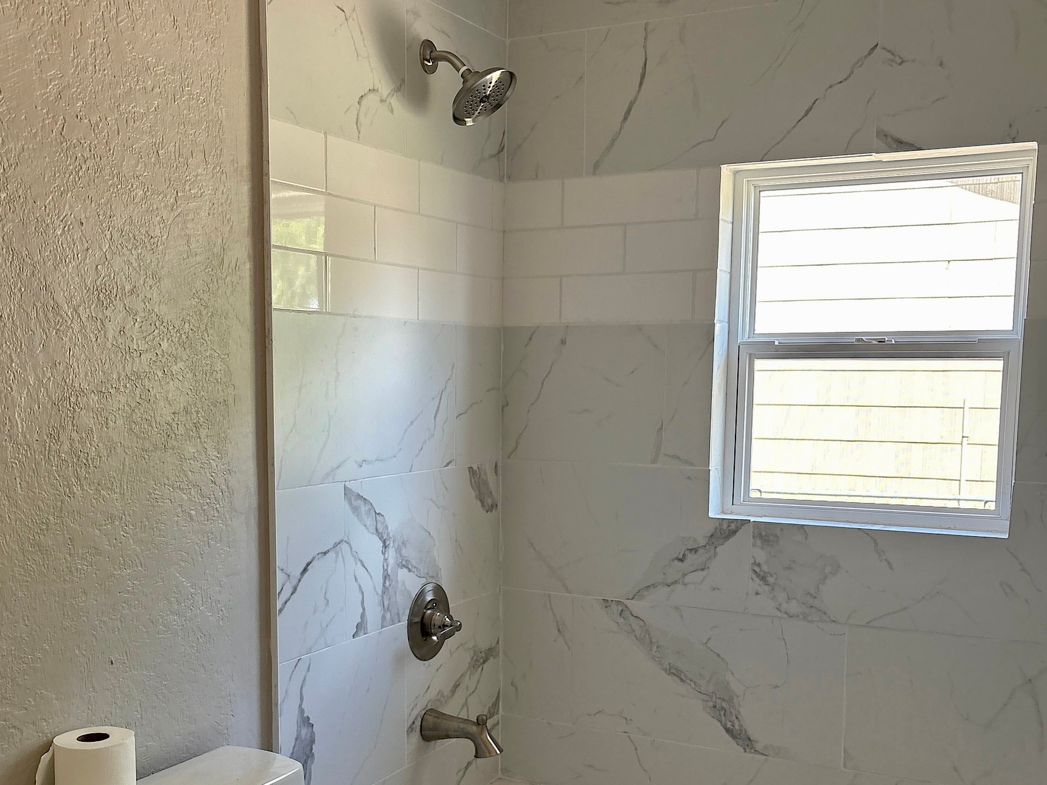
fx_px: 877
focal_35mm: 29
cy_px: 431
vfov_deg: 48.2
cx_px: 515
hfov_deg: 61.7
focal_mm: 5.96
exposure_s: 1/122
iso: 80
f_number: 1.6
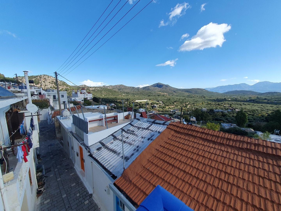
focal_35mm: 13
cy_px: 106
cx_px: 140
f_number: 2.2
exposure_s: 1/778
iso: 50
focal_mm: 1.8
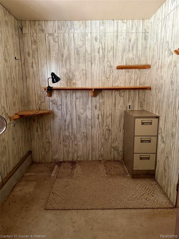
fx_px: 165
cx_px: 90
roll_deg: +0.0
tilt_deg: -11.9
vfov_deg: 71.6
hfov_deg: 56.8
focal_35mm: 24
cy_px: 120
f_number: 1.78
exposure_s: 1/40
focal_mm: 6.76
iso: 1000
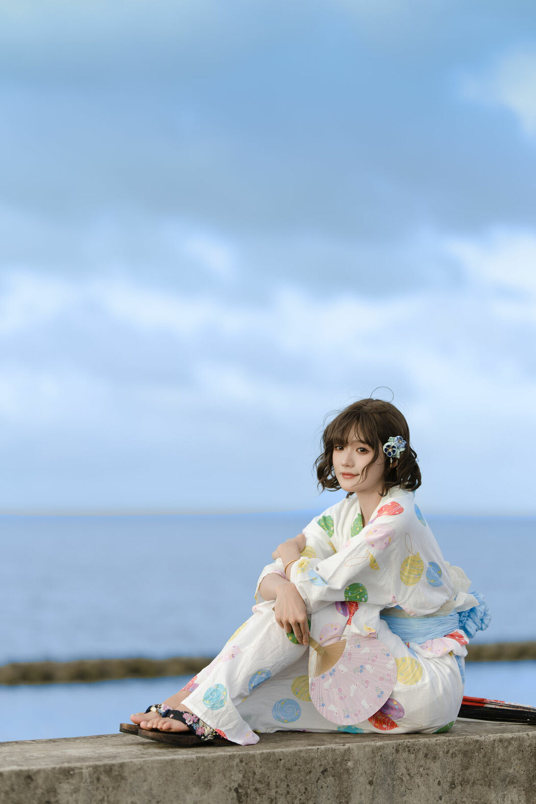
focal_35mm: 85
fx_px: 1898
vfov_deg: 23.9
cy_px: 402
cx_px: 268
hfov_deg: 16.1
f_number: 1.6
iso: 100
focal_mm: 85
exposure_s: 1/1600
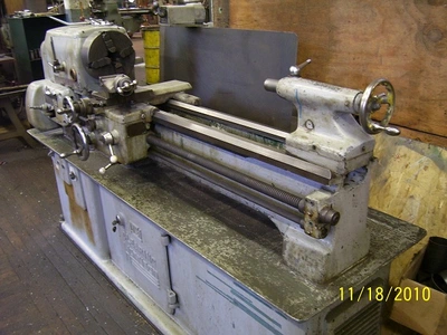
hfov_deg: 54.0
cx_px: 224
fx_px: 439
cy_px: 168
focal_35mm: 34
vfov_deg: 41.8
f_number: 2.7
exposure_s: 1/8
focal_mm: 5.6
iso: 160
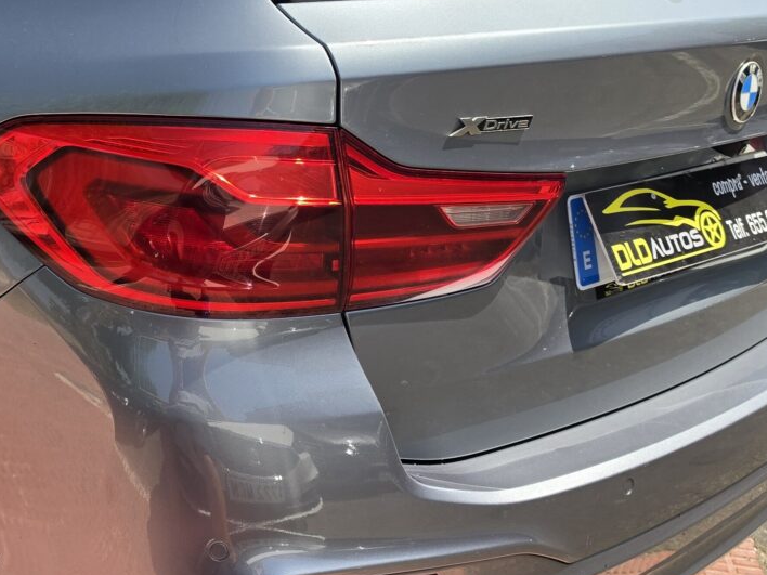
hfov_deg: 35.4
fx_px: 1152
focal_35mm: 52
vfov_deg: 27.9
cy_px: 215
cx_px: 134
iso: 64
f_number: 1.4
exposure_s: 1/4432
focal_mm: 6.5
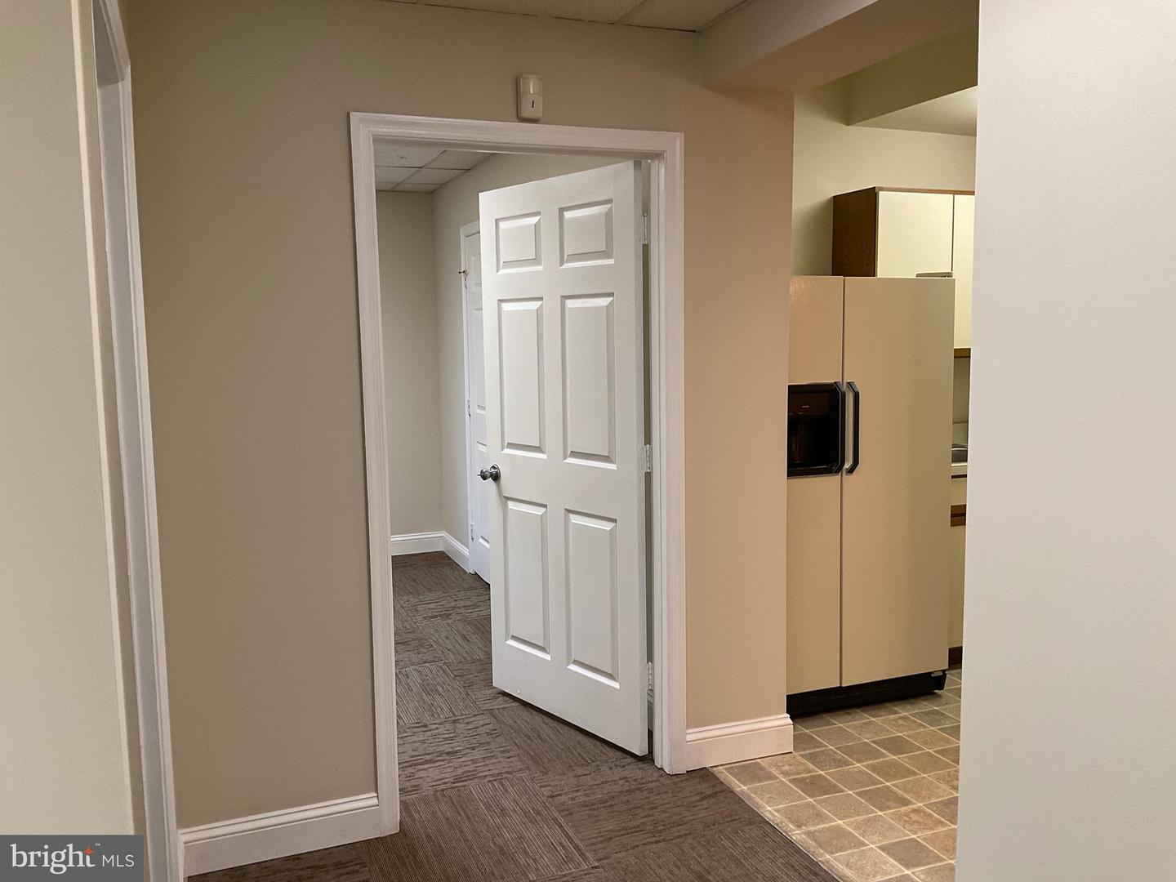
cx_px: 588
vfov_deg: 48.2
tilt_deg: -6.0
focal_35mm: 29
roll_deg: +1.0
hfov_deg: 61.7
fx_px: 985
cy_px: 441
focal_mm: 3
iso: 100
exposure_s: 1/60
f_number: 1.8
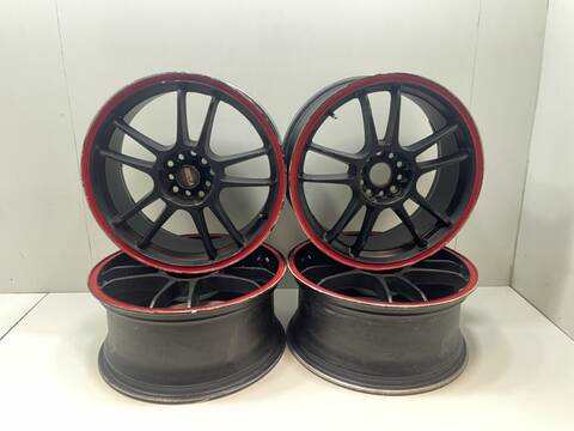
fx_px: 431
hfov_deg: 67.3
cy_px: 216
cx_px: 287
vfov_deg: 53.1
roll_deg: +0.1
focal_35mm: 26
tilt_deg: -15.9
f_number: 1.6
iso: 250
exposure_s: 1/50
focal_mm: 4.2
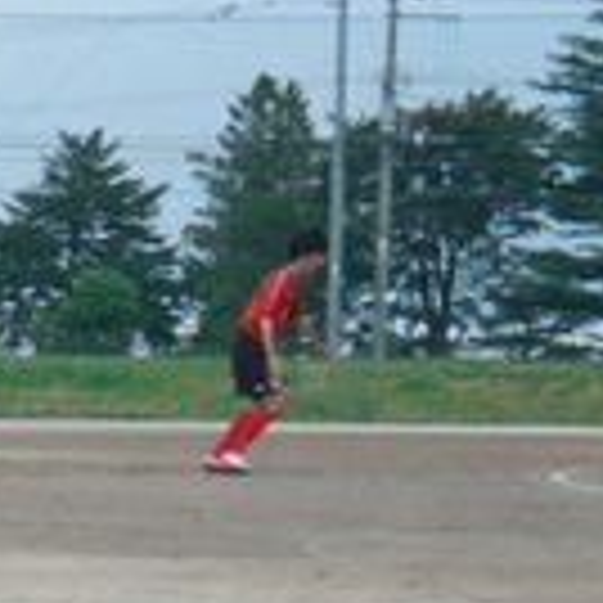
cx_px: -243
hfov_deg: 5.5
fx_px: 6247
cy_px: 439
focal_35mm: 317
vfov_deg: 5.5
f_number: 5.9
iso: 64
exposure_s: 1/250
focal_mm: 18.9
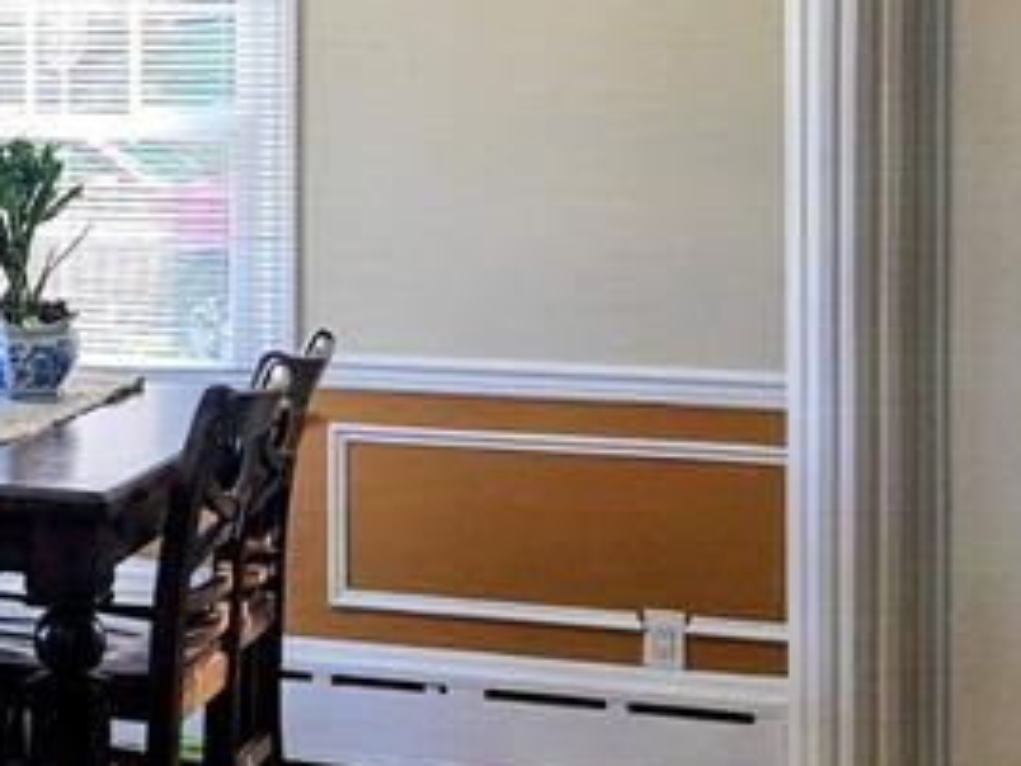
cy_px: 145
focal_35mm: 88
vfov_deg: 16.6
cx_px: -248
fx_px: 2596
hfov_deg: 20.6
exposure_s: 1/60
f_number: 1.8
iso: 25
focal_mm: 5.4
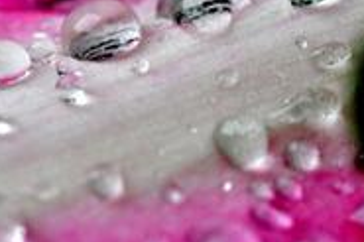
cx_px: -79
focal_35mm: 512
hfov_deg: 4.0
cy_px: 202
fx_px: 5168
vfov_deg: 2.7
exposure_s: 1/500
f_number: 5.6
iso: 280
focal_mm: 105
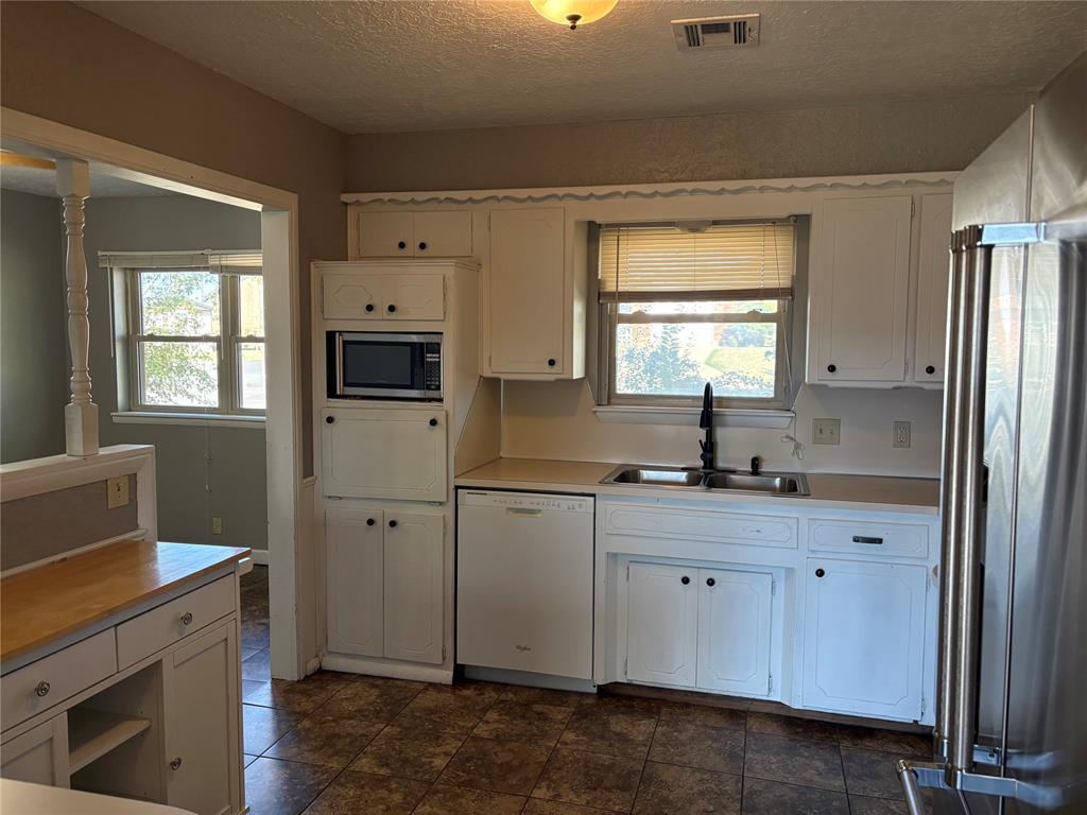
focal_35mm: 26
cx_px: 544
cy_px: 408
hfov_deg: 67.3
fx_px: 816
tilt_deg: -4.8
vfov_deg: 53.1
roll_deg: +0.1
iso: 160
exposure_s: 1/120
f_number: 1.6
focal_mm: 5.96
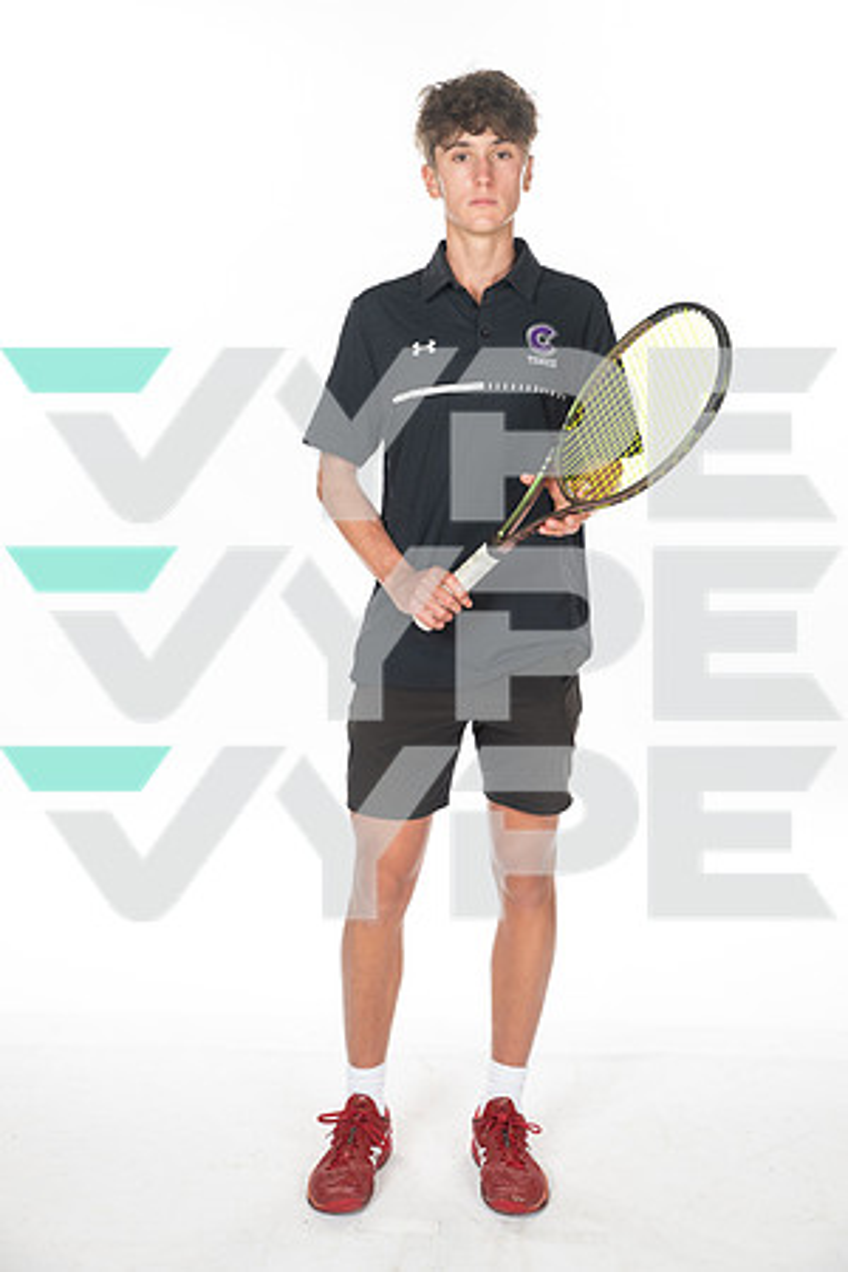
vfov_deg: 36.2
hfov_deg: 24.6
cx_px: 424
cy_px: 636
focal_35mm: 55
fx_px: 1943
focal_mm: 55
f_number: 7.1
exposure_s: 1/320
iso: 800
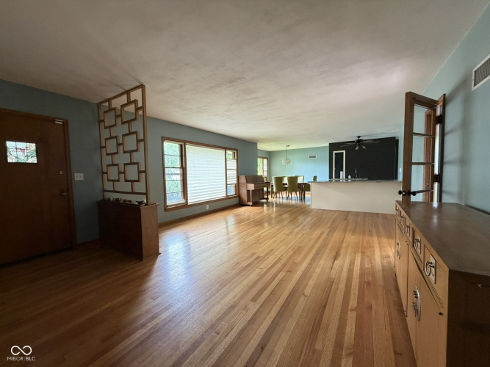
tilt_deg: -3.9
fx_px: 198
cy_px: 184
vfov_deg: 85.7
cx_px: 245
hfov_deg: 102.1
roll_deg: +0.9
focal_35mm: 14
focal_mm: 2.22
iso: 320
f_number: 2.2
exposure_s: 1/61
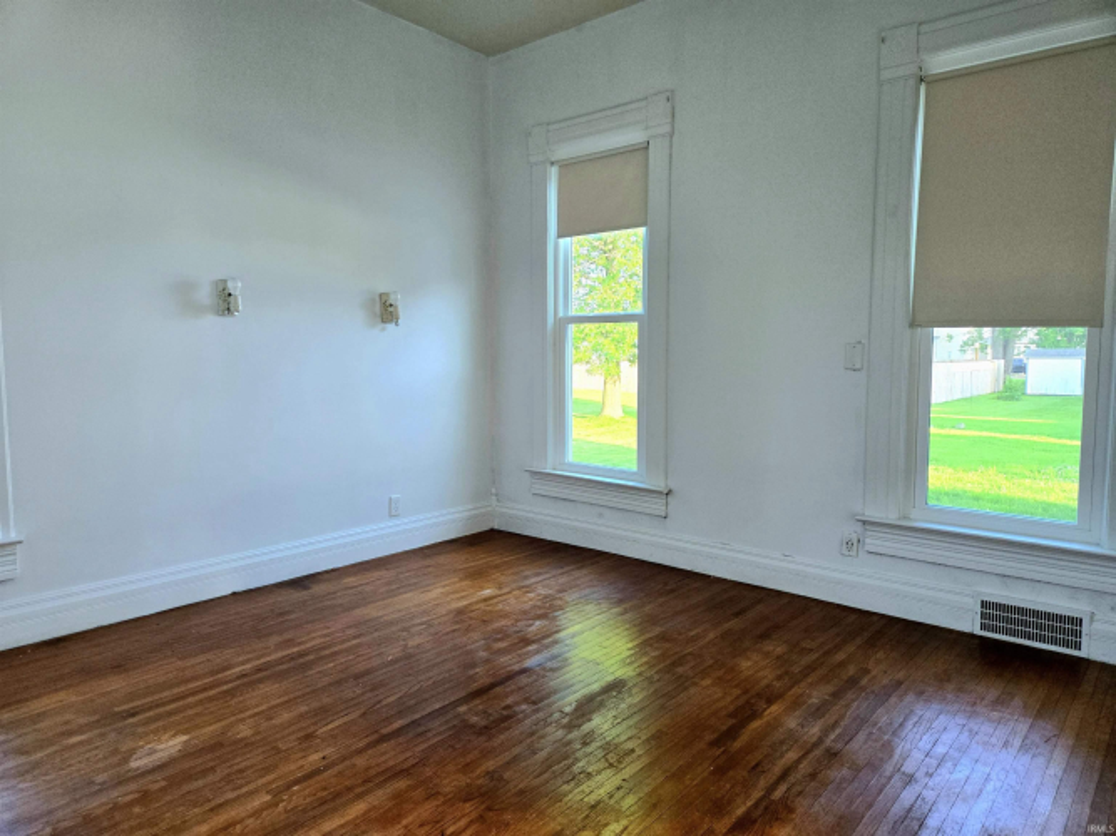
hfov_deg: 73.9
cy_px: 418
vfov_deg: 58.9
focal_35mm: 23
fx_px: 741
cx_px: 558
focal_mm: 5.4
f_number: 1.8
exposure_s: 1/182
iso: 160
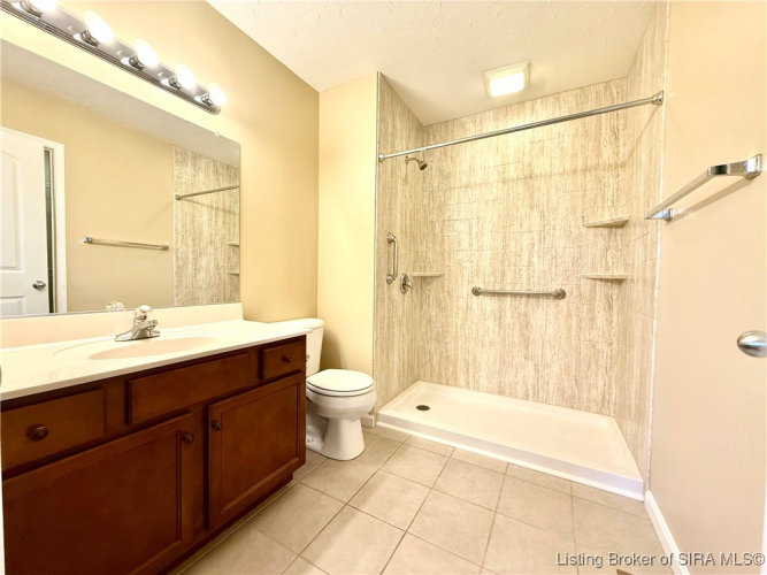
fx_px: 310
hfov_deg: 102.1
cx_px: 384
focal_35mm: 14
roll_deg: -0.6
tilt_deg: -1.2
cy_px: 288
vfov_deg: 85.7
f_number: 2.2
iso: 200
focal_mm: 2.22
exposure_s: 1/120
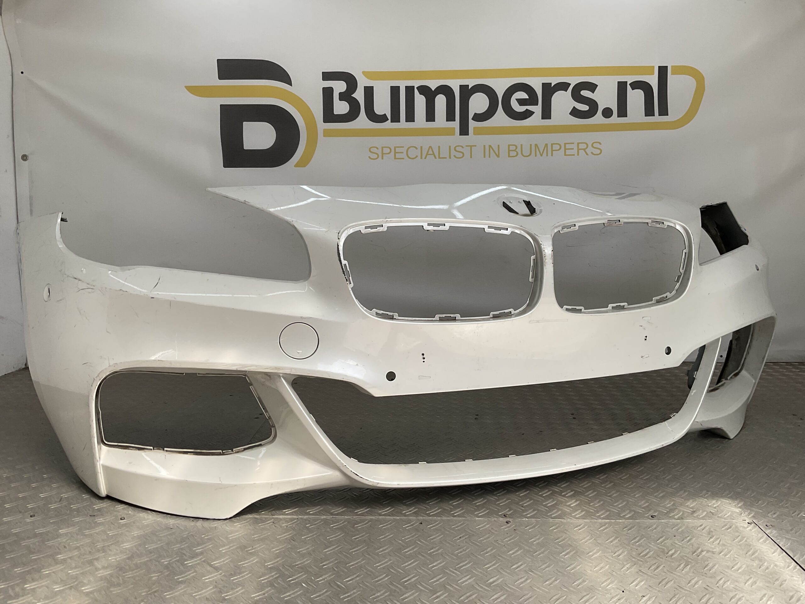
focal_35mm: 29
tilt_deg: -9.4
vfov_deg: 48.2
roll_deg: +0.3
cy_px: 302
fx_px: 674
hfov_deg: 61.7
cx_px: 402
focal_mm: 3
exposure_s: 1/709
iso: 16
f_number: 1.8
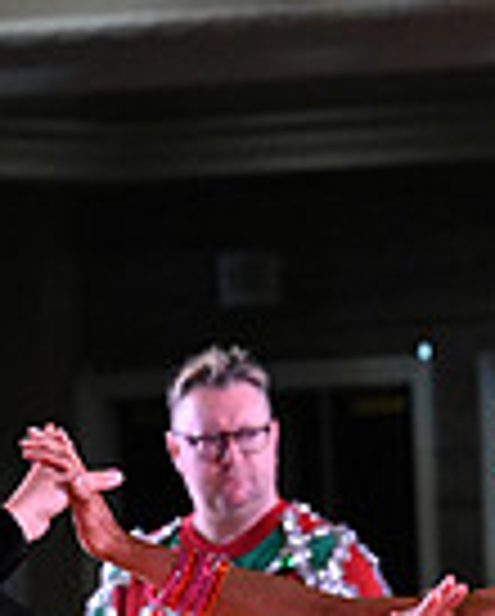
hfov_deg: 3.3
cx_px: 241
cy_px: 1151
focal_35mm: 476
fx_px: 8697
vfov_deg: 4.0
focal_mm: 120
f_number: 7.1
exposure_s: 1/320
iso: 6400
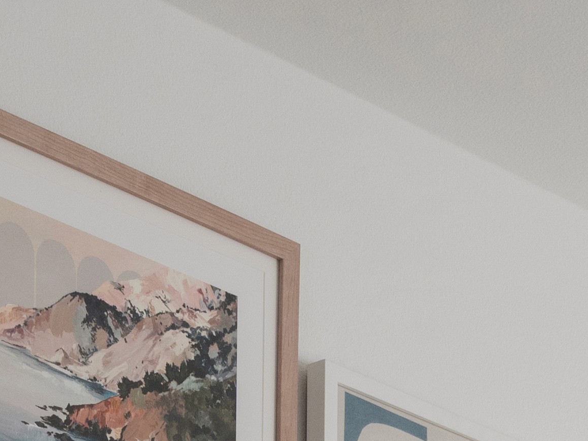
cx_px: 716
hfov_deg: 10.7
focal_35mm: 181
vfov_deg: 6.9
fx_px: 3075
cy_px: 1555
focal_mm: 31
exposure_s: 1/25
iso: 400
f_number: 10
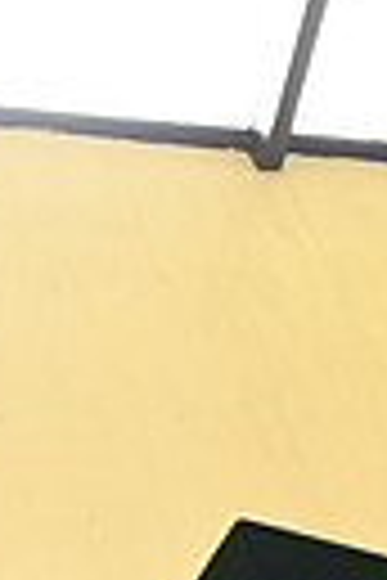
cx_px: -135
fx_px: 2132
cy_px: 1272
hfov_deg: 10.1
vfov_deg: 12.8
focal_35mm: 132
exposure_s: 1/60
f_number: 5.6
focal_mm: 29.5
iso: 1600
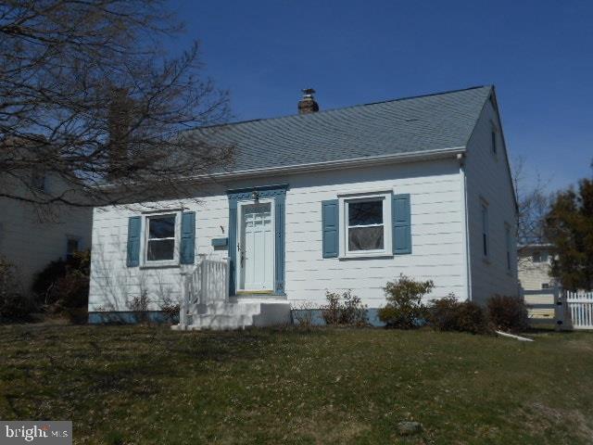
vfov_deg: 36.8
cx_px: 296
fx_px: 668
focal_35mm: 39
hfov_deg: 47.9
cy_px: 222
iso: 80
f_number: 3.9
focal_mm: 6.7
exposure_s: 1/2000
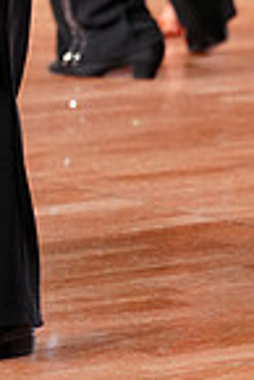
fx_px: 3294
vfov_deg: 6.5
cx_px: -240
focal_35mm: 312
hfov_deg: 4.4
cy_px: -278
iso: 2000
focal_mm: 78
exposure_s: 1/400
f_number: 2.8
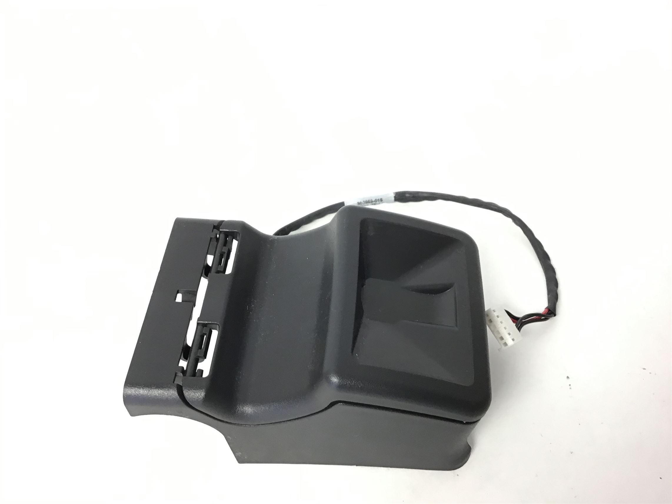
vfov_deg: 45.4
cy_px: 252
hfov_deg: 58.4
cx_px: 336
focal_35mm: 31
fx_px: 602
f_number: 2.4
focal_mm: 3.3
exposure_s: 1/30
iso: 80
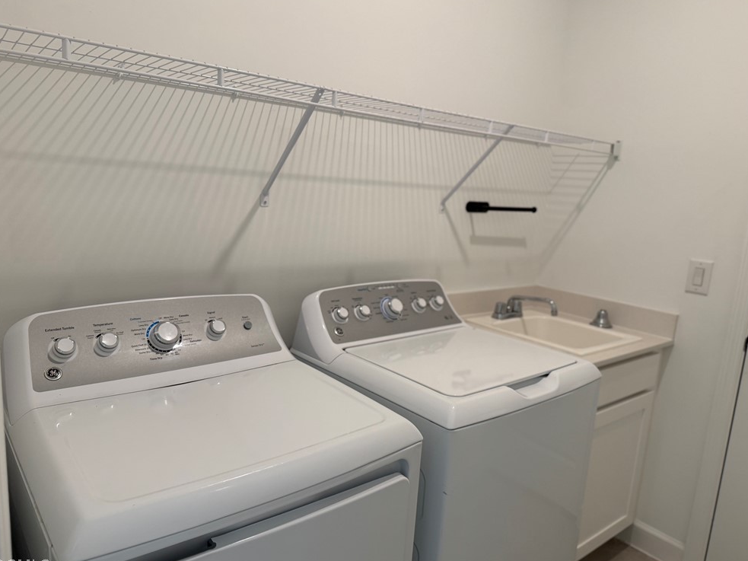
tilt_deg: -10.1
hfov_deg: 69.4
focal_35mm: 25
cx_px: 368
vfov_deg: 54.9
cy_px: 286
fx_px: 540
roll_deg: -3.7
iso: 160
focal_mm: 6.76
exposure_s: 1/120
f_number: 1.78
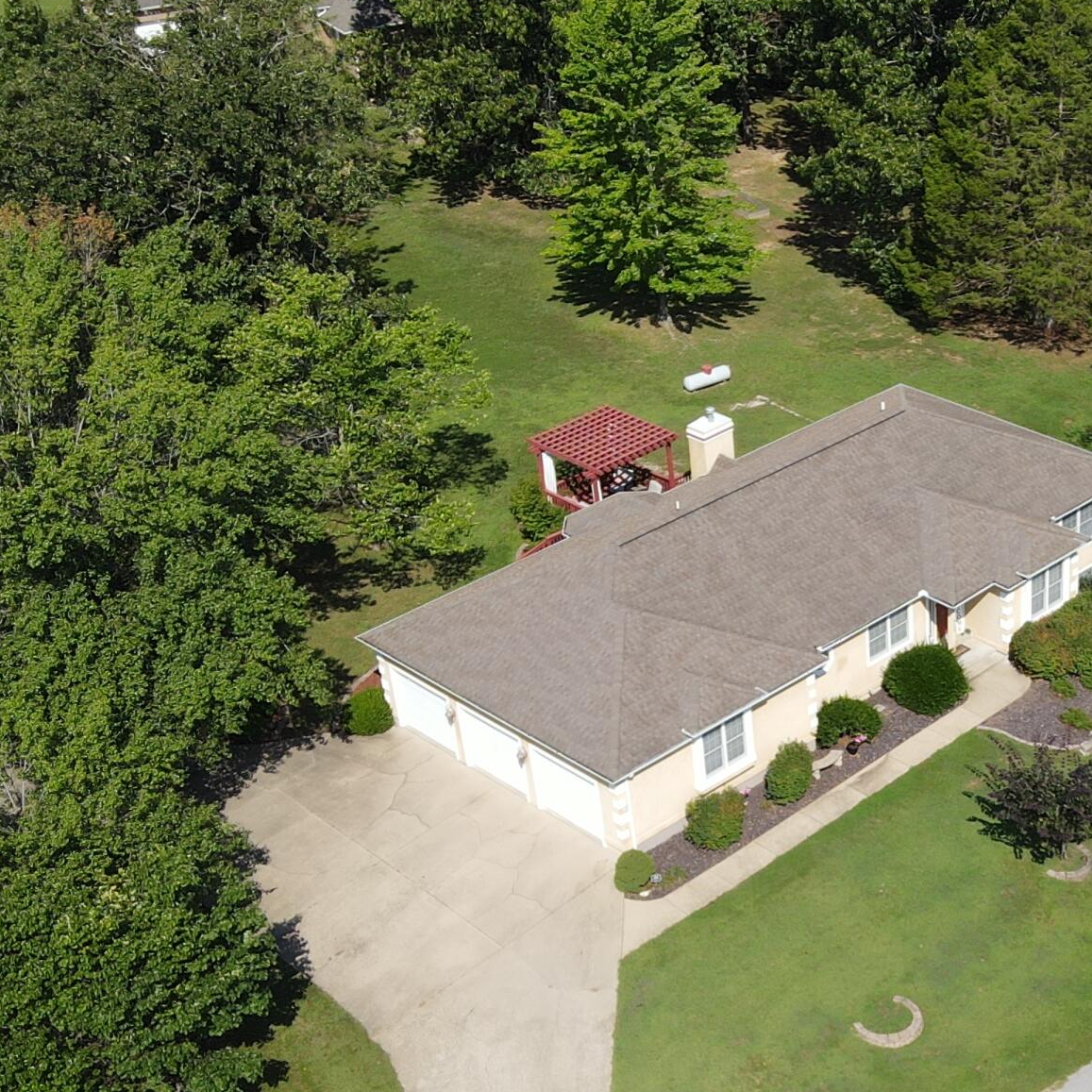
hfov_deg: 29.9
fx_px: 1963
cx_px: 961
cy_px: 733
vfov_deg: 30.8
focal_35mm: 55
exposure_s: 1/640
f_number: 2.8
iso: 100
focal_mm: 4.5
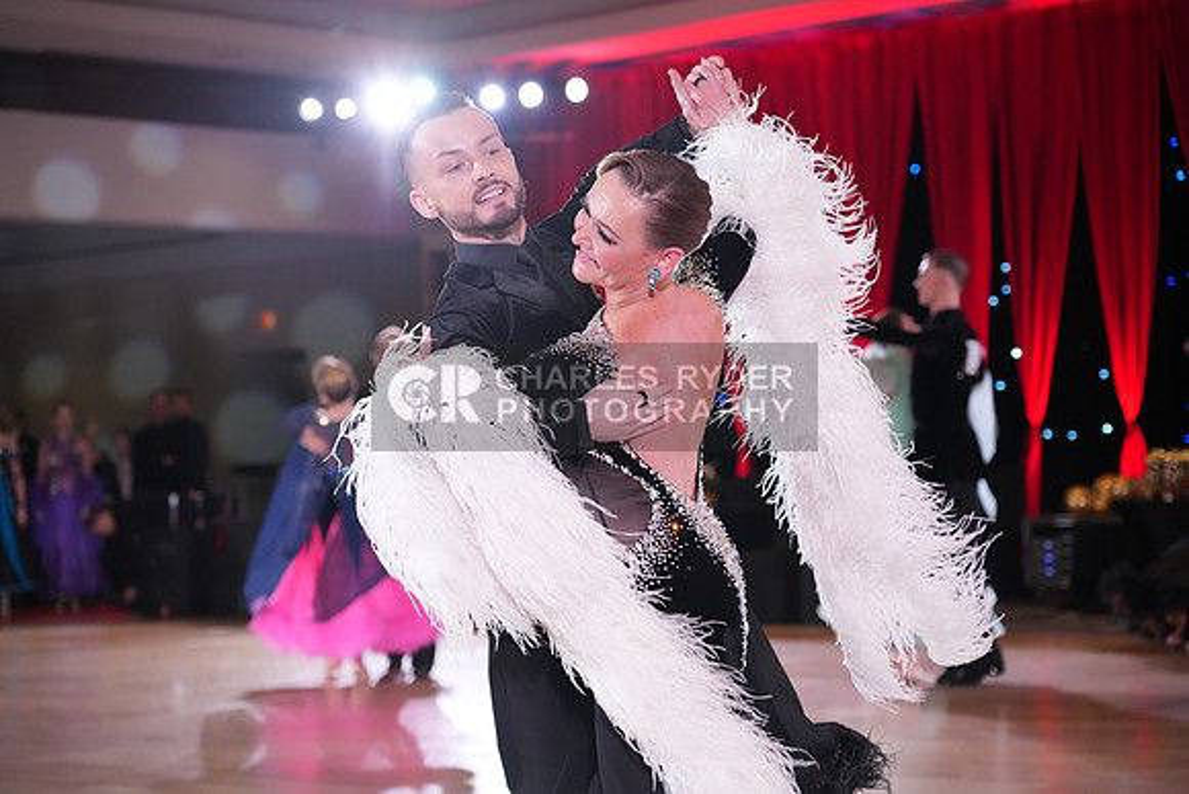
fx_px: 2709
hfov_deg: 24.8
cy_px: 397
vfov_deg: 16.7
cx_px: 594
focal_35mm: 82
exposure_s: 1/500
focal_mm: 82
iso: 5000
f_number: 4
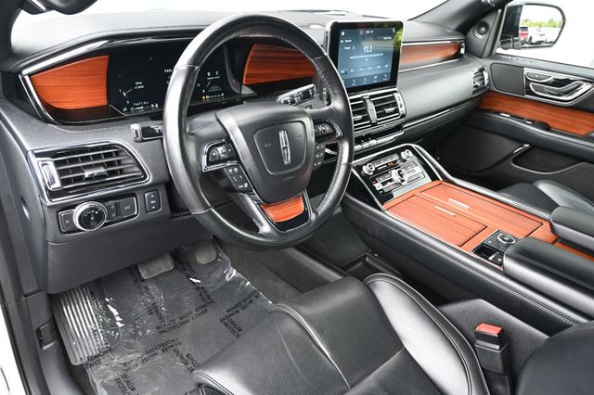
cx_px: 297
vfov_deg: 47.9
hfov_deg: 67.4
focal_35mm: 27
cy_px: 198
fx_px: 445
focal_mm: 18
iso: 720
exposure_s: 1/125
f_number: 3.5
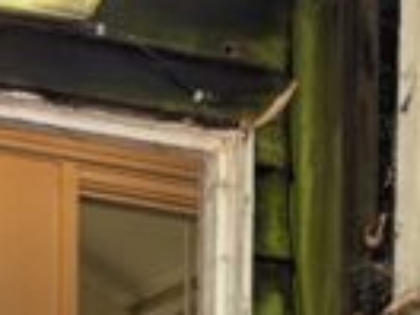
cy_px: 977
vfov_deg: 6.6
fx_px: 2451
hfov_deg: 9.7
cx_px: -3
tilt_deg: -0.6
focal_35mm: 202
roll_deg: -1.2
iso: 80
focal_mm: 5.96
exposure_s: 1/121
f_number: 1.6
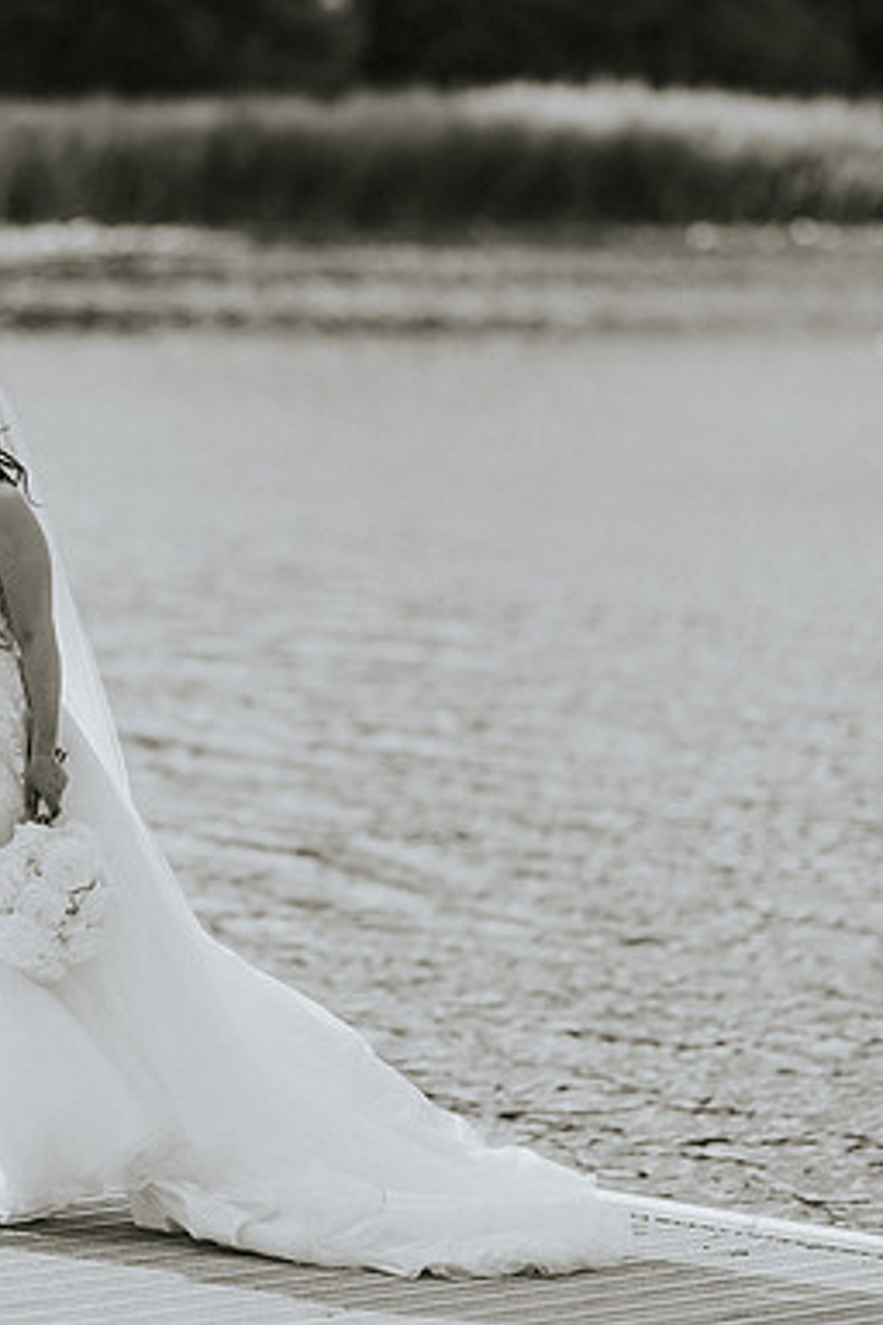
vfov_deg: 9.5
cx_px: 285
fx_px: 7946
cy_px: 635
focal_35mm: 216
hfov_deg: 6.4
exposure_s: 1/2000
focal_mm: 135
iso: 64
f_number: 2
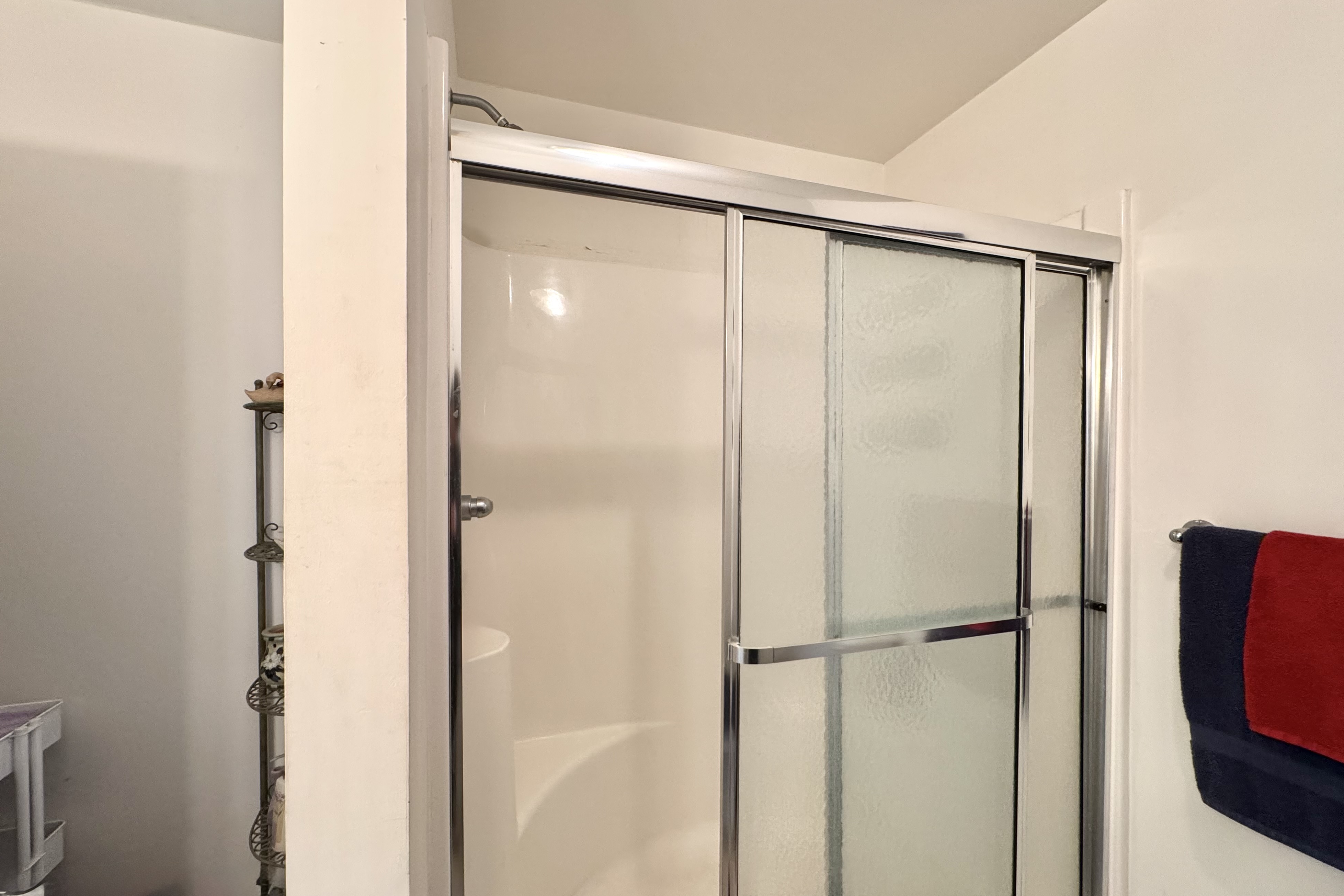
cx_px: 673
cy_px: 458
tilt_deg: -1.4
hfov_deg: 100.4
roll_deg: -0.3
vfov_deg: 77.3
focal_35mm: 15
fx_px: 560
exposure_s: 1/60
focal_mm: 2.22
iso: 250
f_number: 2.2
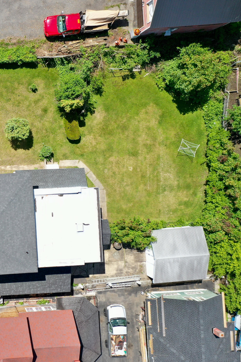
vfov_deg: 41.1
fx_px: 482
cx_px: -35
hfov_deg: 25.6
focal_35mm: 48
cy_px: 180
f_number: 3.5
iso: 100
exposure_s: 1/50
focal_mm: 10.26
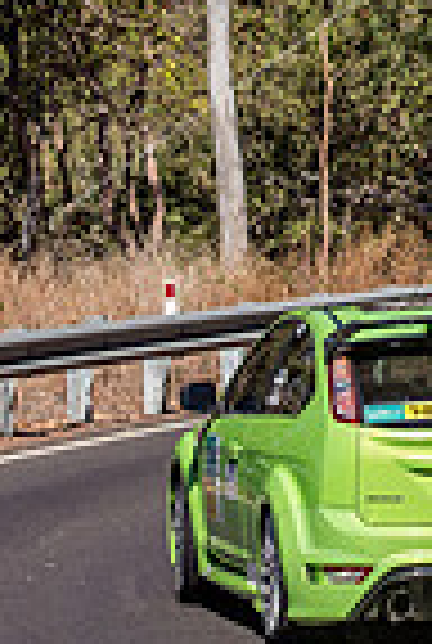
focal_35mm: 400
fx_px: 7165
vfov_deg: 5.1
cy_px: -167
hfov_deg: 3.4
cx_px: 594
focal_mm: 85
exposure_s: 1/2500
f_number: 5
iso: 250
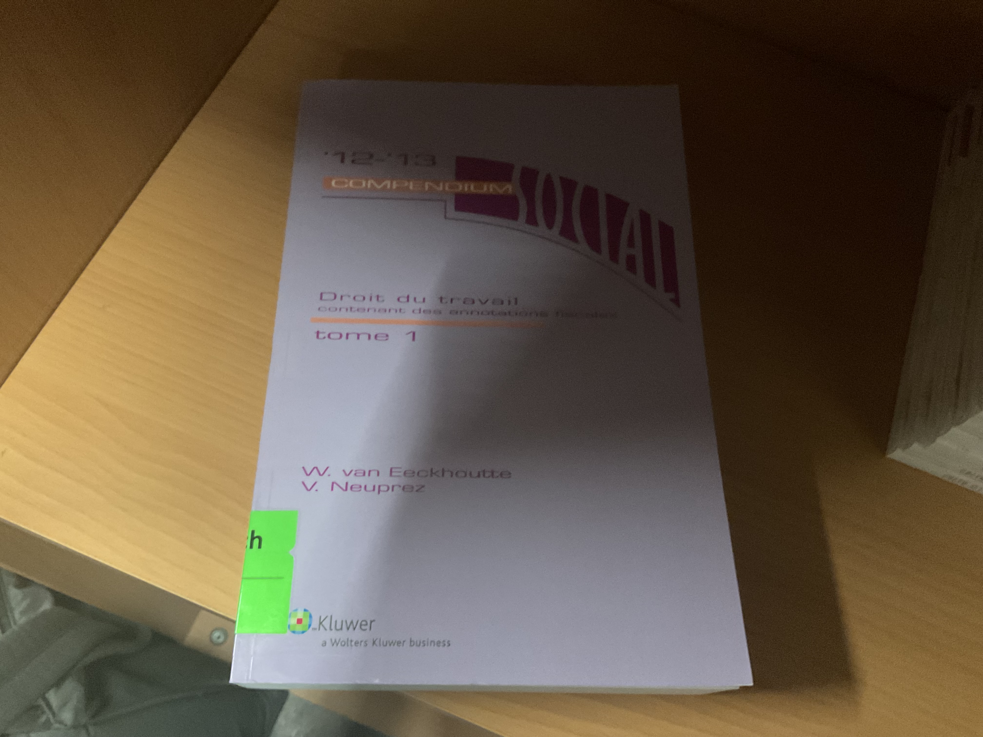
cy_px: 368
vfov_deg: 48.2
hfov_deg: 61.7
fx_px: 824
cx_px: 492
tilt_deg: -65.5
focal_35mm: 29
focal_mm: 3
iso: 500
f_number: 1.8
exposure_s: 1/25
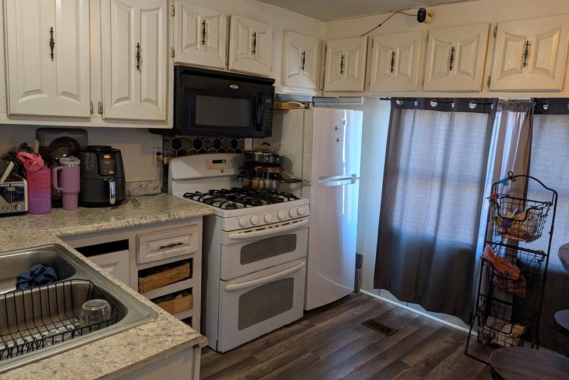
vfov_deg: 49.5
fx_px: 411
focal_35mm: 26
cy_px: 177
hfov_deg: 69.4
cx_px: 279
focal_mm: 6.9
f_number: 1.68
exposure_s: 1/120
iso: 42
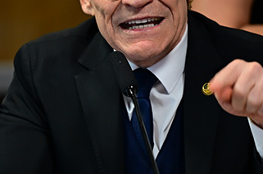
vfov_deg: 2.6
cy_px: 75
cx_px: 121
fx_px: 3910
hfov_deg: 3.9
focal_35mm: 536
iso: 800
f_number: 2.8
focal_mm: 200
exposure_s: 1/125
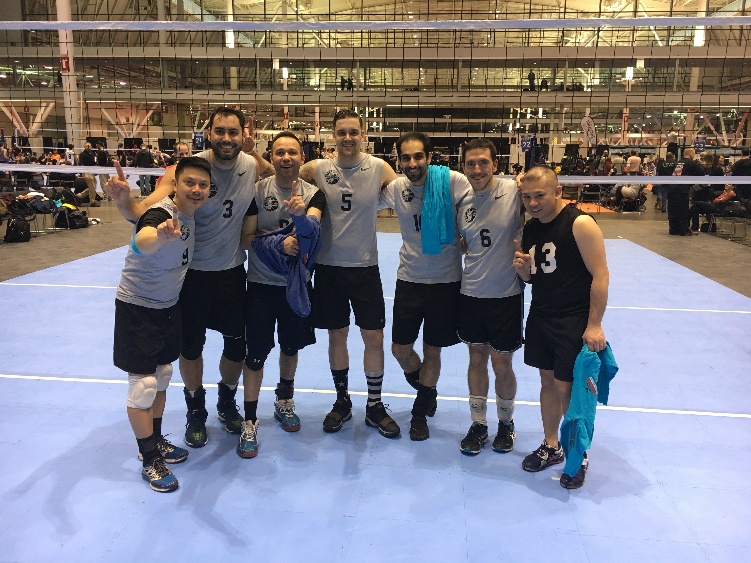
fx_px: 629
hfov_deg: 61.7
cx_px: 376
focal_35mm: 29
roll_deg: -0.8
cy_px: 282
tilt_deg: -10.4
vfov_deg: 48.2
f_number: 2.2
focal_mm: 4.15
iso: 100
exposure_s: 1/30
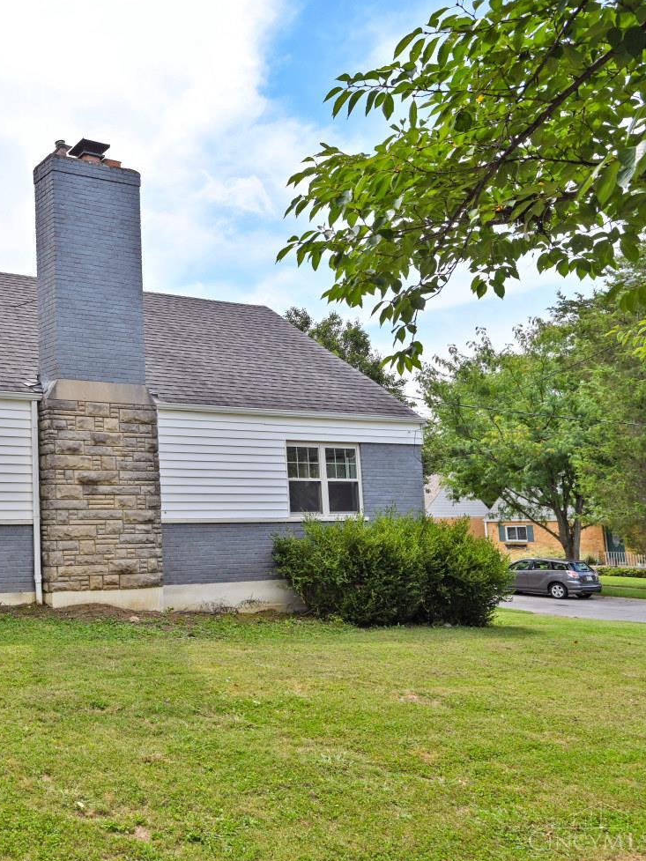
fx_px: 790
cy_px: 431
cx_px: 3
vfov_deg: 57.2
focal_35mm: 32
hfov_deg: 39.4
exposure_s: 1/400
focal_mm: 21.5
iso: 100
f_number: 7.1
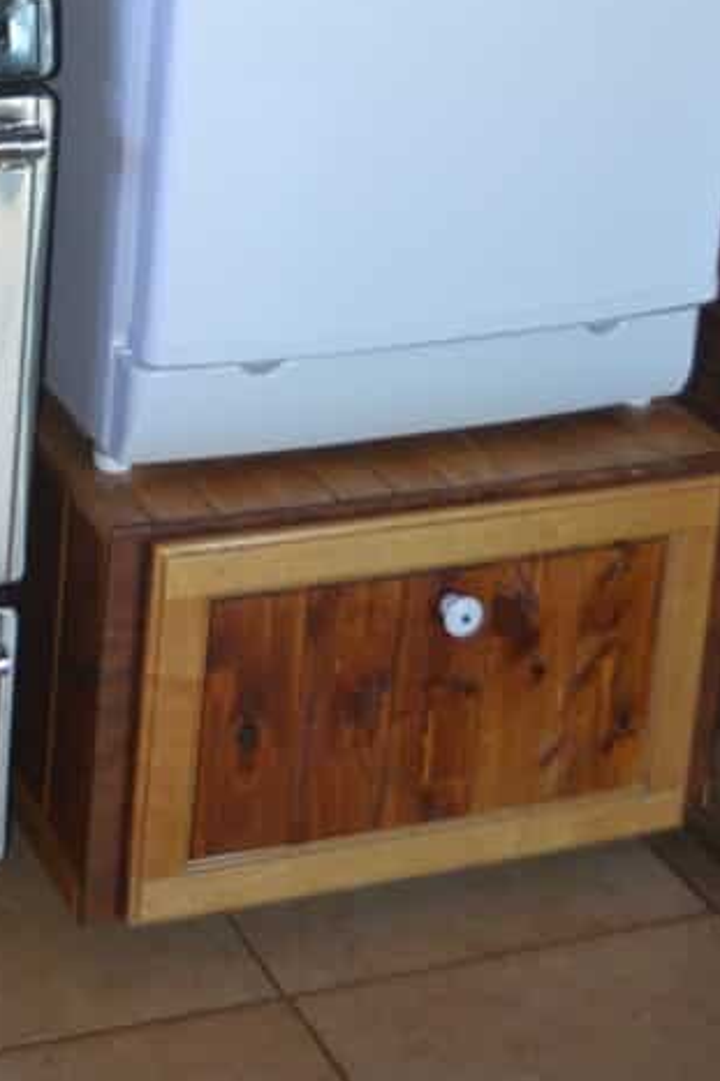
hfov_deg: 17.4
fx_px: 2221
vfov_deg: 23.6
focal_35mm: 74
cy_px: -382
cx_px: -177
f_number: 3.5
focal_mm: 18
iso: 400
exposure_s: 1/30
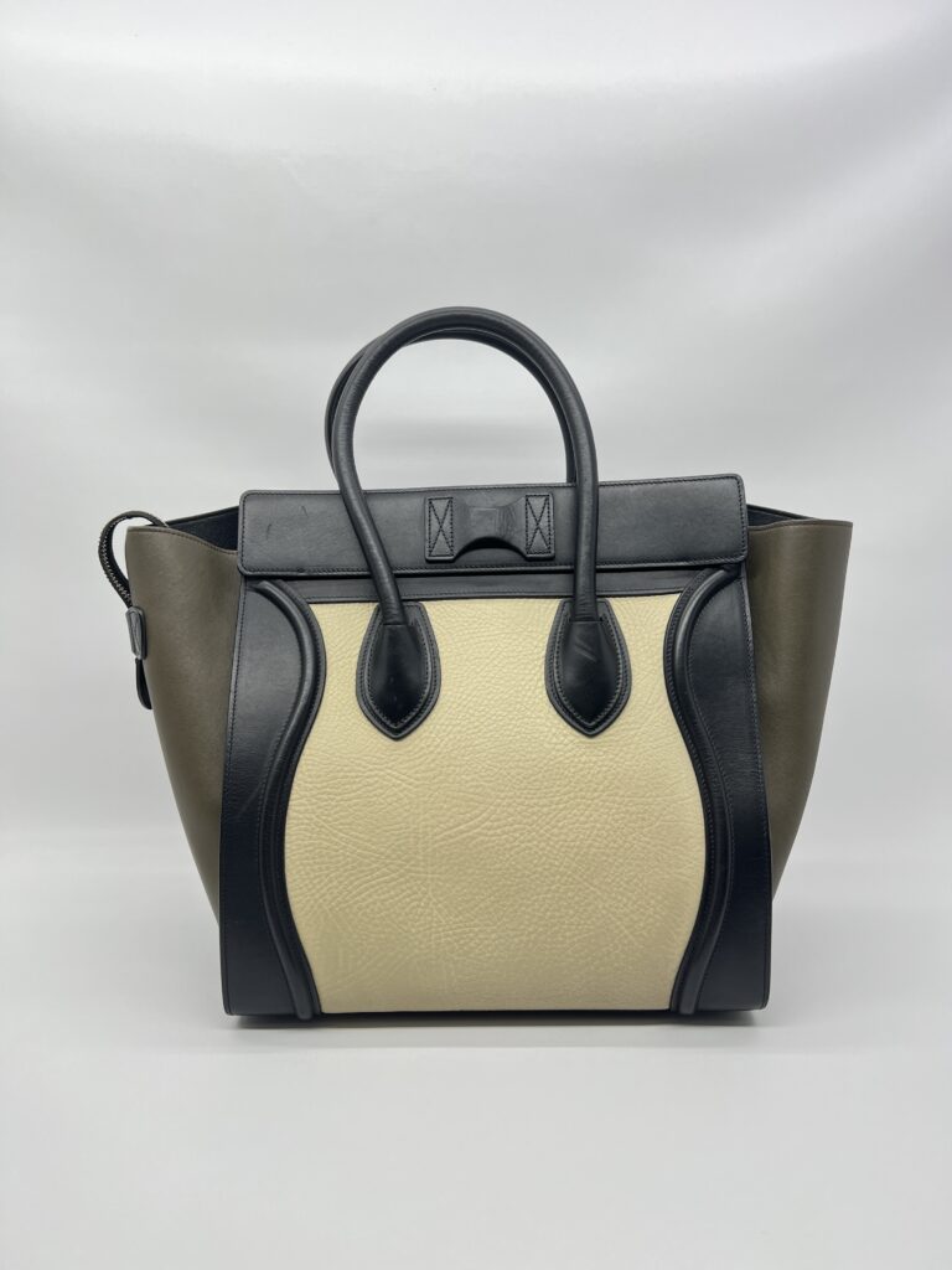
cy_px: 635
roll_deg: +0.3
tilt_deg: -9.7
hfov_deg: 53.1
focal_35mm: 26
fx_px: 953
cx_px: 476
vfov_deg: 67.3
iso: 32
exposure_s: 1/100
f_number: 1.5
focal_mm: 5.7
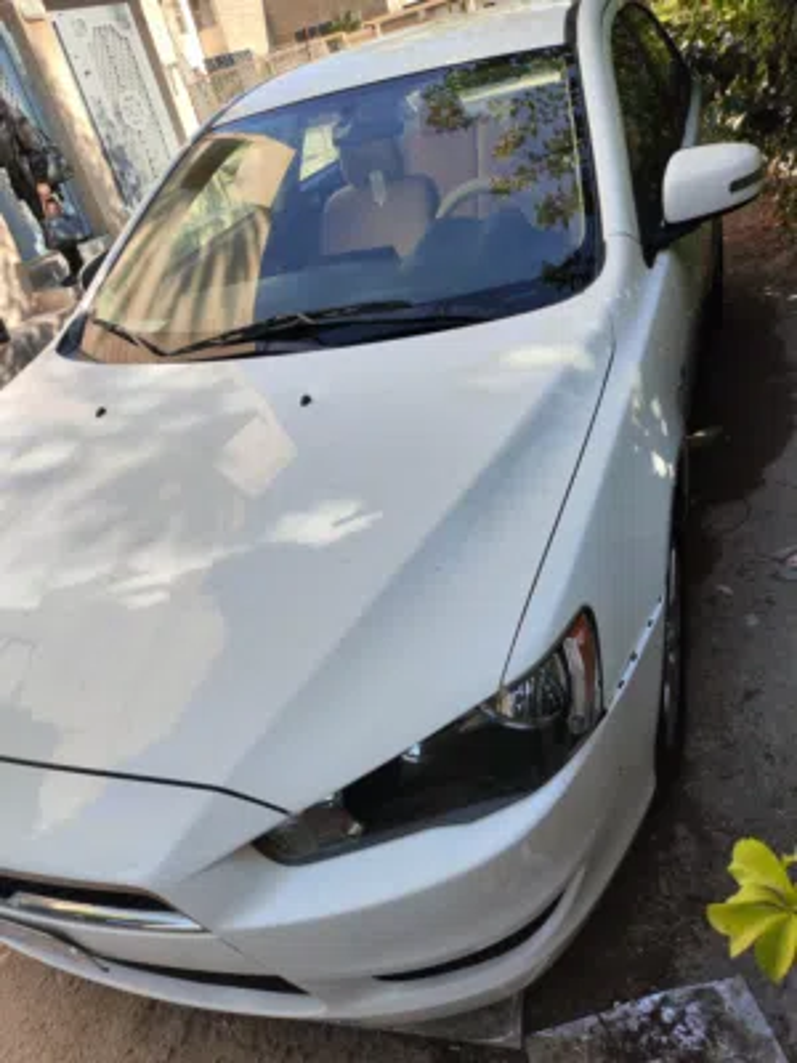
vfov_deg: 71.6
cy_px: 532
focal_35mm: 24
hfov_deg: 56.8
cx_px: 398
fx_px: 737
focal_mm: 4.68
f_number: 1.8
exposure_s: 1/659
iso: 50
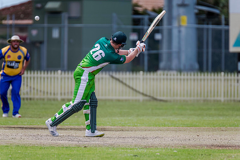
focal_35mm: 608
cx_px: 120
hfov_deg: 3.4
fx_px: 4054
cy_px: 80
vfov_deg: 2.3
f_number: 5.6
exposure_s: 1/2500
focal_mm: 600
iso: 800
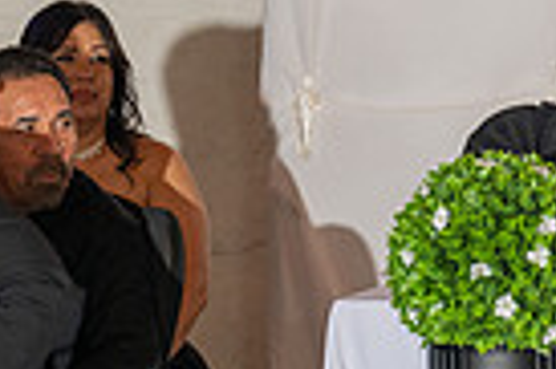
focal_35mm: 273
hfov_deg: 7.3
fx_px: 4211
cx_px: 1088
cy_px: 308
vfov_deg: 5.0
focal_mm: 60
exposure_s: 1/125
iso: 800
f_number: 2.8
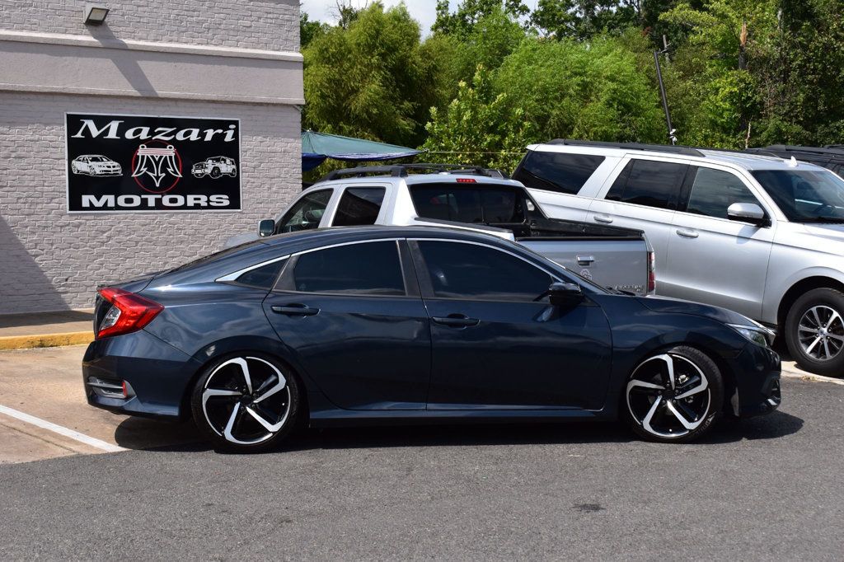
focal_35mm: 57
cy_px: 281
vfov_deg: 23.8
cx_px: 422
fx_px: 1336
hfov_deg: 35.1
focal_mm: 38
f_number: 11
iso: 280
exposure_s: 1/500
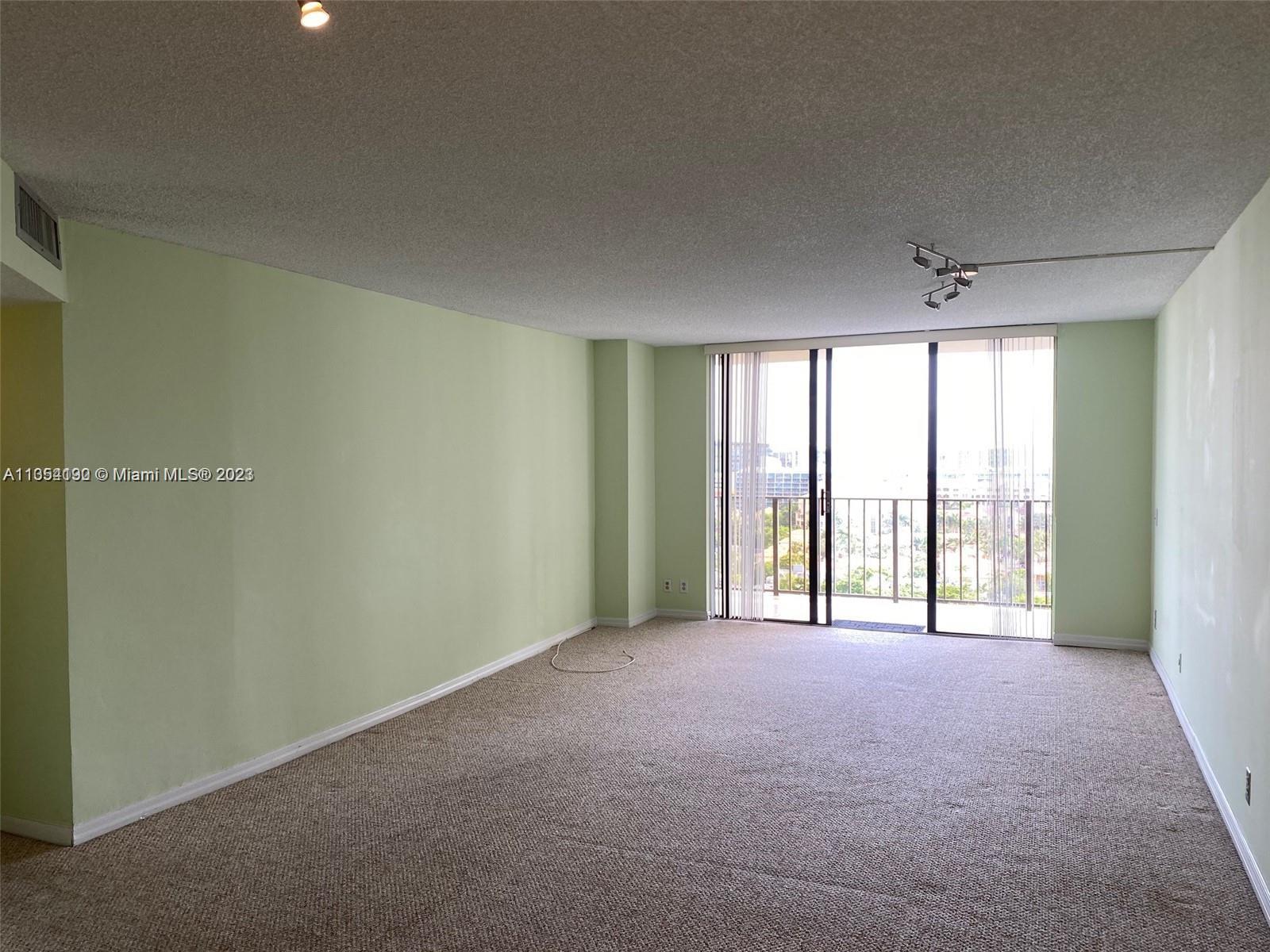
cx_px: 635
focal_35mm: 26
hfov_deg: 67.3
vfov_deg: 53.1
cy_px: 476
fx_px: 954
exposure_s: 1/120
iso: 40
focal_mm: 4.25
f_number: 1.8
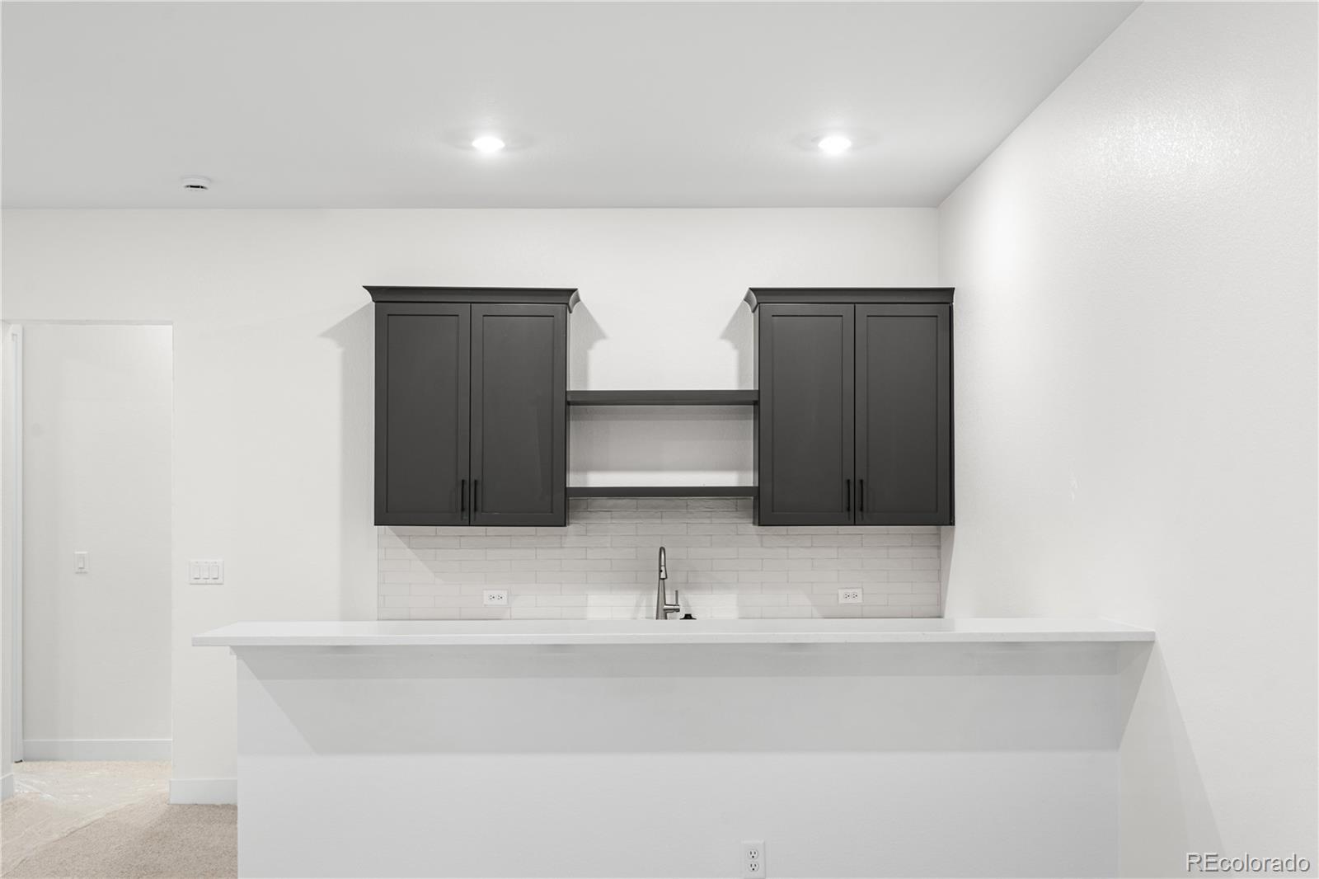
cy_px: 440
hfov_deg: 54.4
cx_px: 660
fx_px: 1282
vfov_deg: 37.8
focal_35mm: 35
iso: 160
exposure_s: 1/1.67
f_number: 8
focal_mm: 35
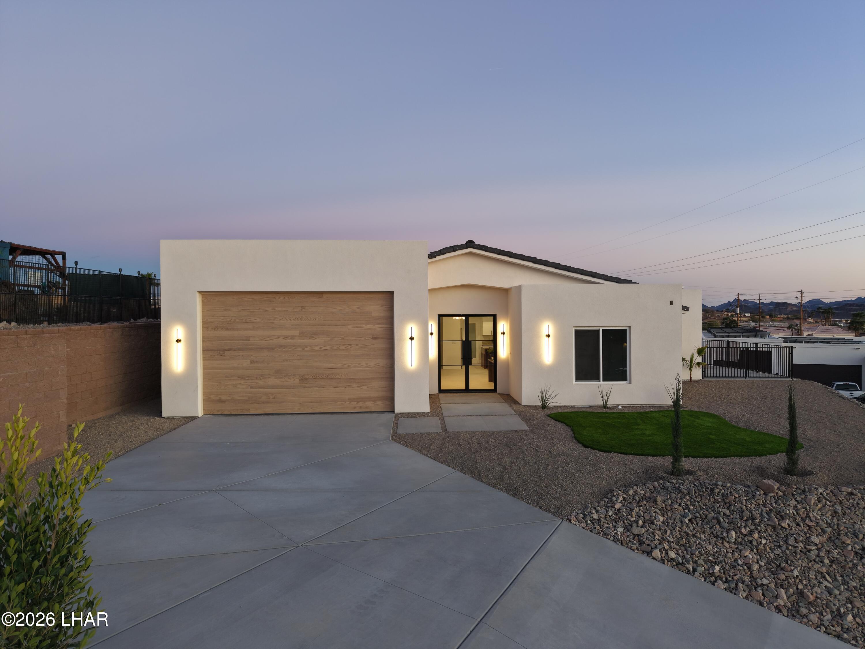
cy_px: 324
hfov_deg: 71.6
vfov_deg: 56.8
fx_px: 600
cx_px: 432
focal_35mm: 24
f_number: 1.8
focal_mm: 8.67
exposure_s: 1/25
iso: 100
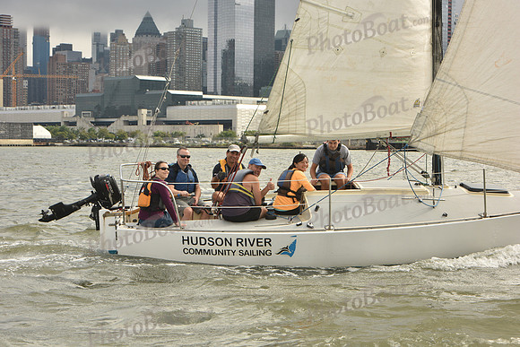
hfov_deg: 25.4
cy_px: 174
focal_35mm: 80
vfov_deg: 17.1
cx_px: 260
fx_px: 1156
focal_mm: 80
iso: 400
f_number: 10
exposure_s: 1/800
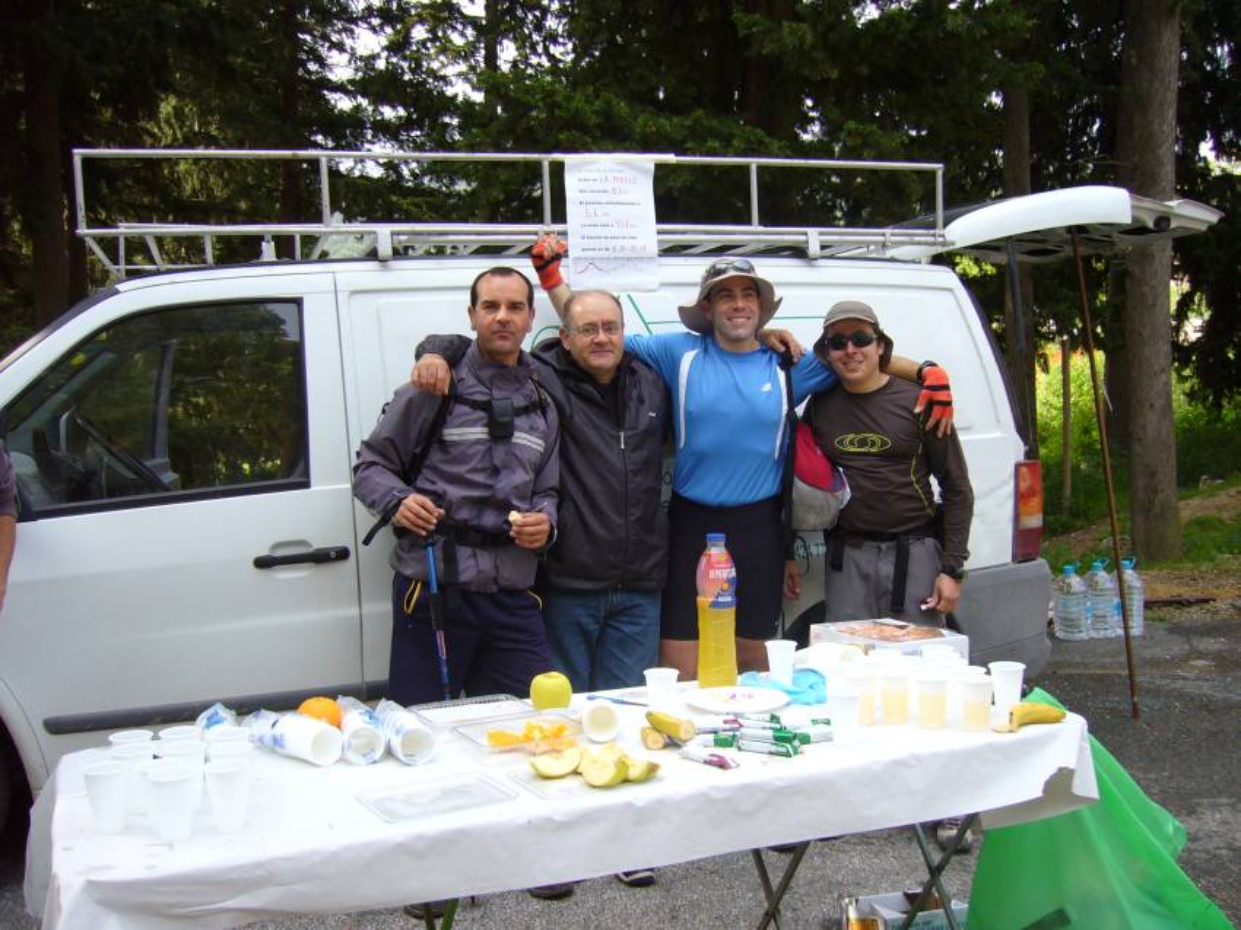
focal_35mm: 35
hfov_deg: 52.6
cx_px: 620
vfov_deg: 40.7
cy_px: 465
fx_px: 1254
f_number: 2.8
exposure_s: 1/250
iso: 100
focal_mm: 5.8
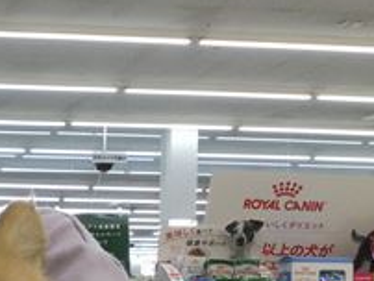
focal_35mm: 92
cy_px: 335
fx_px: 995
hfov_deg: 19.7
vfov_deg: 15.5
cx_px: -106
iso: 32
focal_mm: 3.3
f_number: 2.4
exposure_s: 1/30
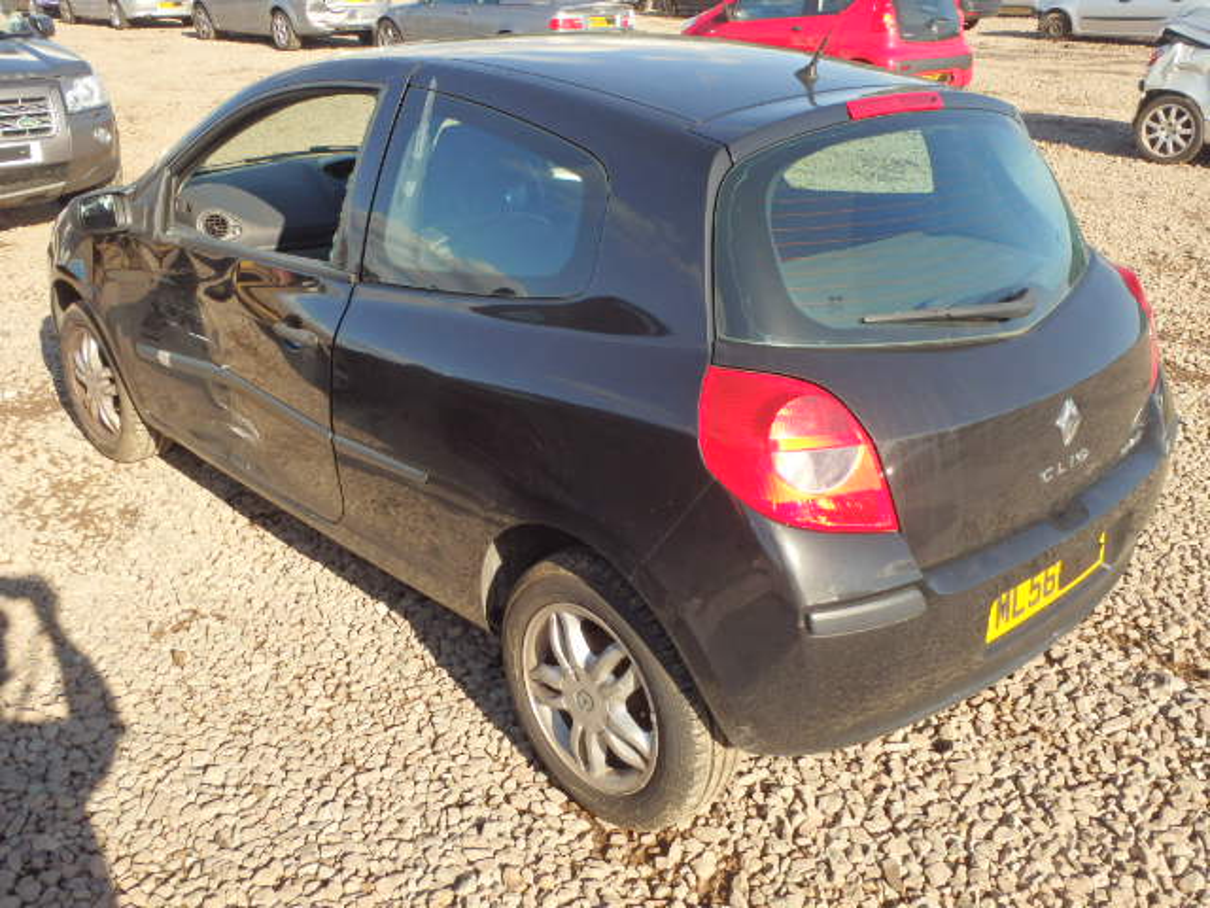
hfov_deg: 54.0
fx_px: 1188
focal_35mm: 34
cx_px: 605
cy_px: 454
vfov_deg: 41.8
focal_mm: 6.1
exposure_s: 1/500
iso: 125
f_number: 4.4
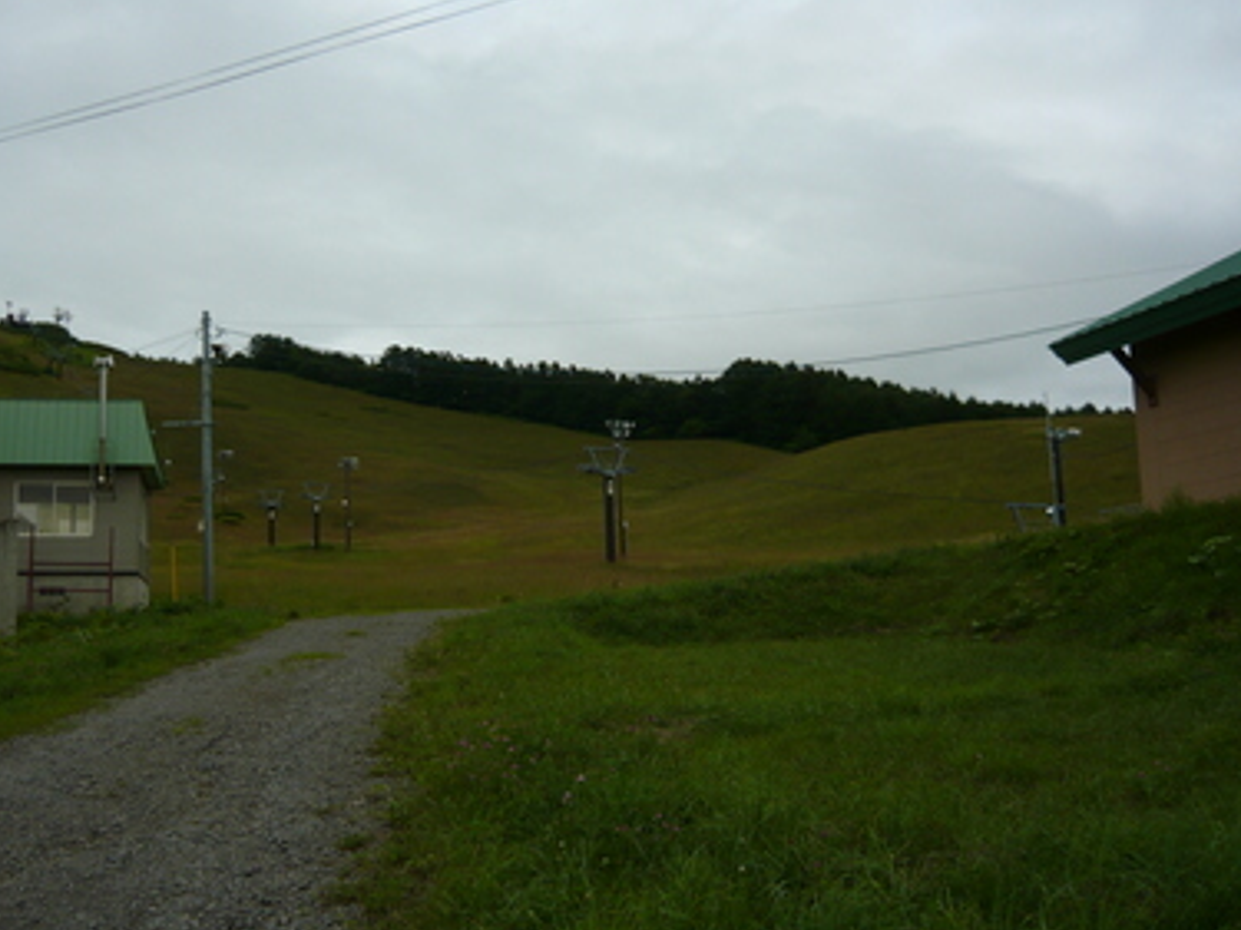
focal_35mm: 37
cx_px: 556
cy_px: 455
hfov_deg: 50.1
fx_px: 1326
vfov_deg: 38.6
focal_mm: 5.5
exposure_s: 1/400
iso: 100
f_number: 2.8
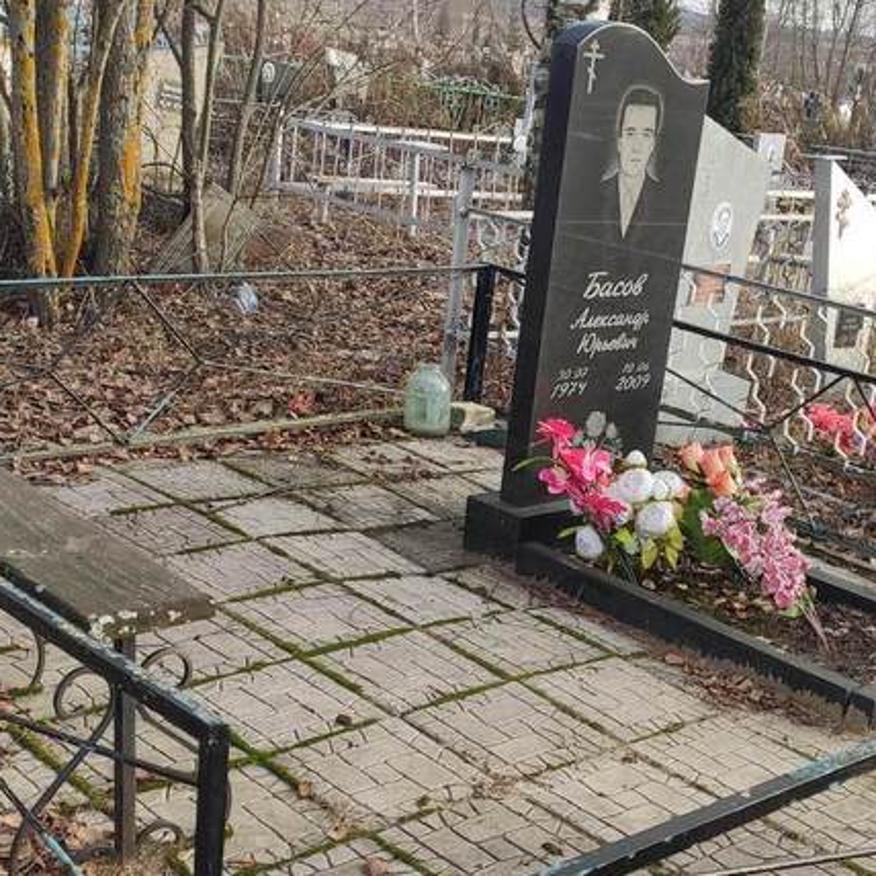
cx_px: 551
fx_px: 1575
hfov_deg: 30.9
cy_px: 520
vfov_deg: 31.0
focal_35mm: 55
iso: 112
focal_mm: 4.77
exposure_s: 1/309
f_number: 1.75
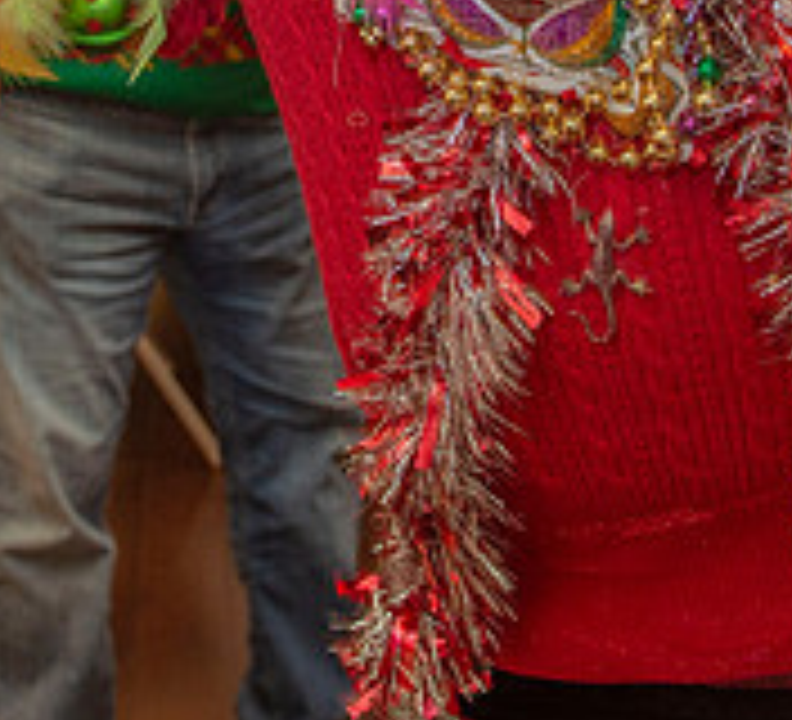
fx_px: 2028
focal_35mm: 82
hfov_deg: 22.1
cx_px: 333
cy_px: -130
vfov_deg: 19.1
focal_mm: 24
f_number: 4
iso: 800
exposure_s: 1/60
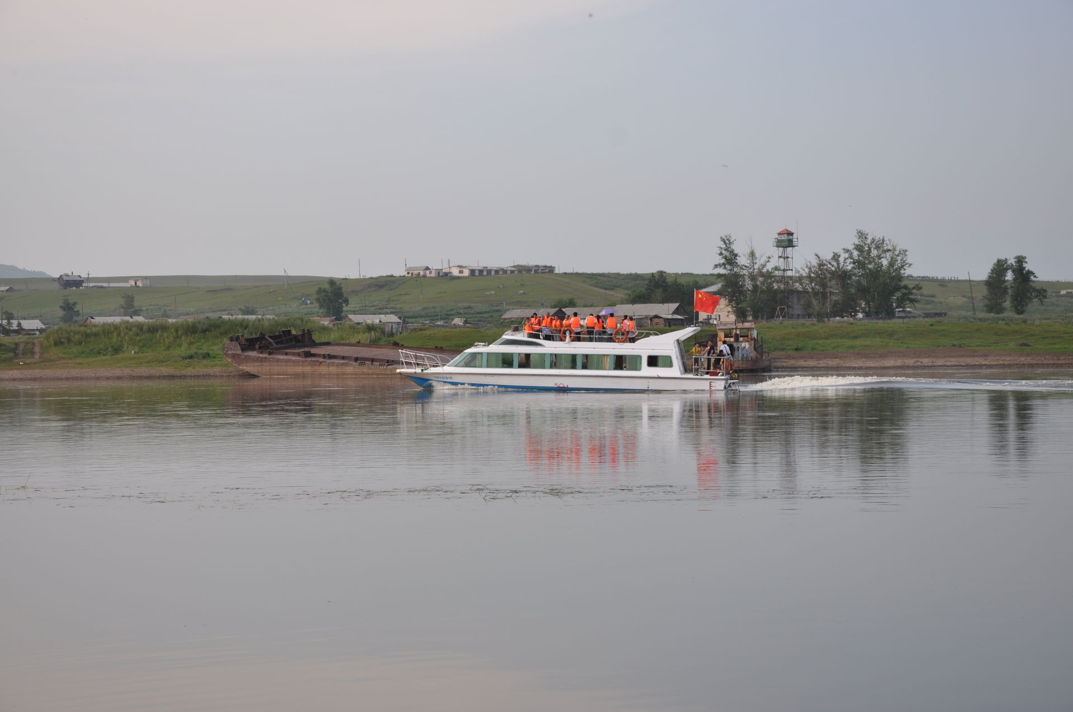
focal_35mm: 75
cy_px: 356
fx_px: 2233
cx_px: 536
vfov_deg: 18.1
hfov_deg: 27.0
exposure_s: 1/200
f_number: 7.1
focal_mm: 50
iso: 200
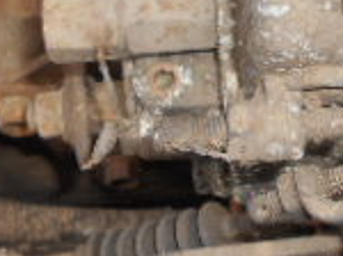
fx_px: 1098
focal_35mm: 111
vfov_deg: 13.3
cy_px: 101
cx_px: 336
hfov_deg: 17.4
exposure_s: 1/25
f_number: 3.2
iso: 80
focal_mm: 4.6
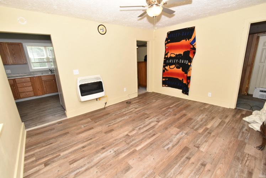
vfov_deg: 77.4
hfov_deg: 100.3
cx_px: 133
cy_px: 89
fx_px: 111
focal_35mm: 15
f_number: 7.1
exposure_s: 1/100
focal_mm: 10
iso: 400
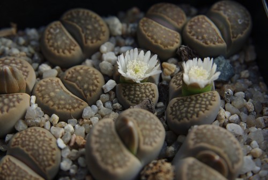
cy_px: 90
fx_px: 783
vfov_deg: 13.1
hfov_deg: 19.4
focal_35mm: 105
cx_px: 134
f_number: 5.6
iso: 200
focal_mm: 70
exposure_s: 1/180
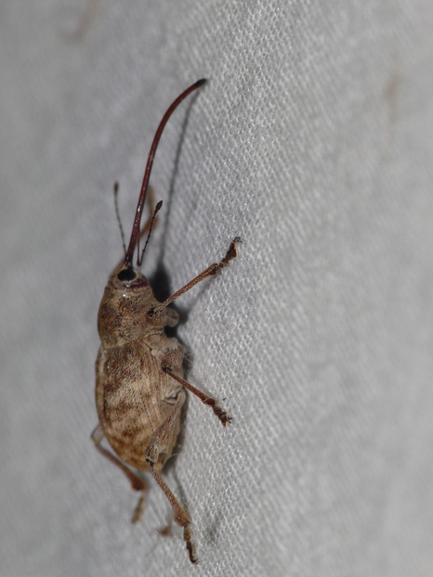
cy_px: 285
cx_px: 216
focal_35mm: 349
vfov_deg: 5.7
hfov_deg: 4.3
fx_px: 5825
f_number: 11
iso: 200
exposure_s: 1/640
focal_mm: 71.8
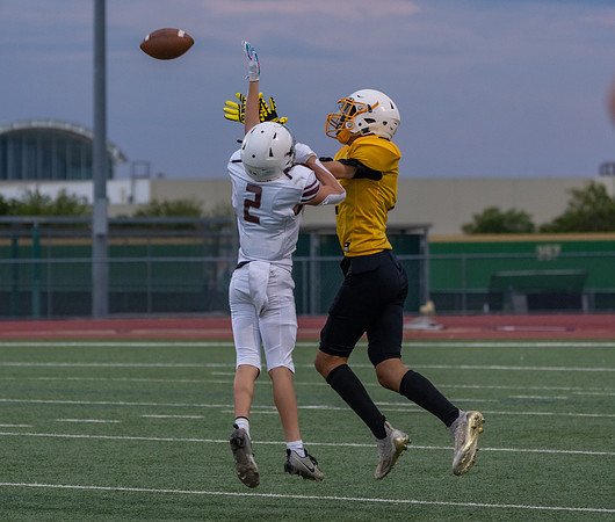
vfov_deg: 6.9
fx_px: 4357
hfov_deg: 8.1
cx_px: 268
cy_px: 264
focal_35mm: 234
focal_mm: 190
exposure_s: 1/1000
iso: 3200
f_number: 5.6
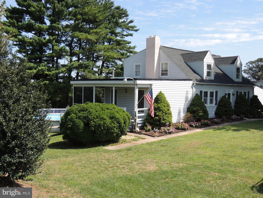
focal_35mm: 40
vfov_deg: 36.0
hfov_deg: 46.8
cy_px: 99
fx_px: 304
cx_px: 132
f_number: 3.3
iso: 100
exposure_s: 1/800
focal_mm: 7.1
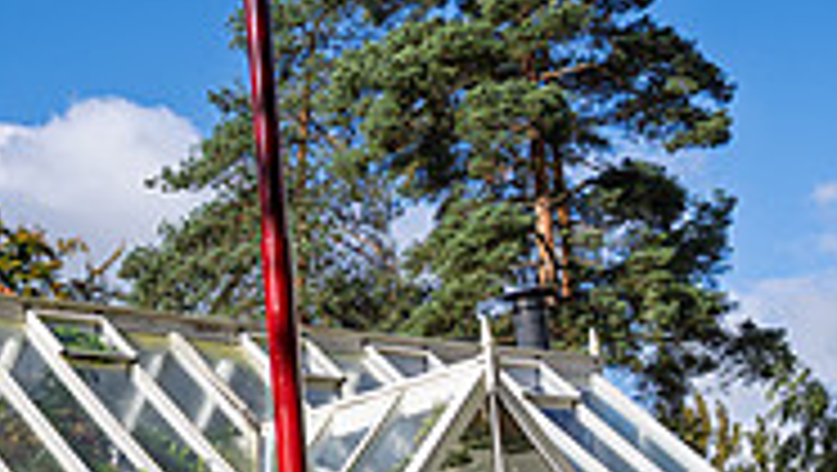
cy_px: 488
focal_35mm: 96
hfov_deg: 20.5
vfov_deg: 12.5
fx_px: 2132
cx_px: -225
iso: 64
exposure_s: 1/1600
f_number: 2.8
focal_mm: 29
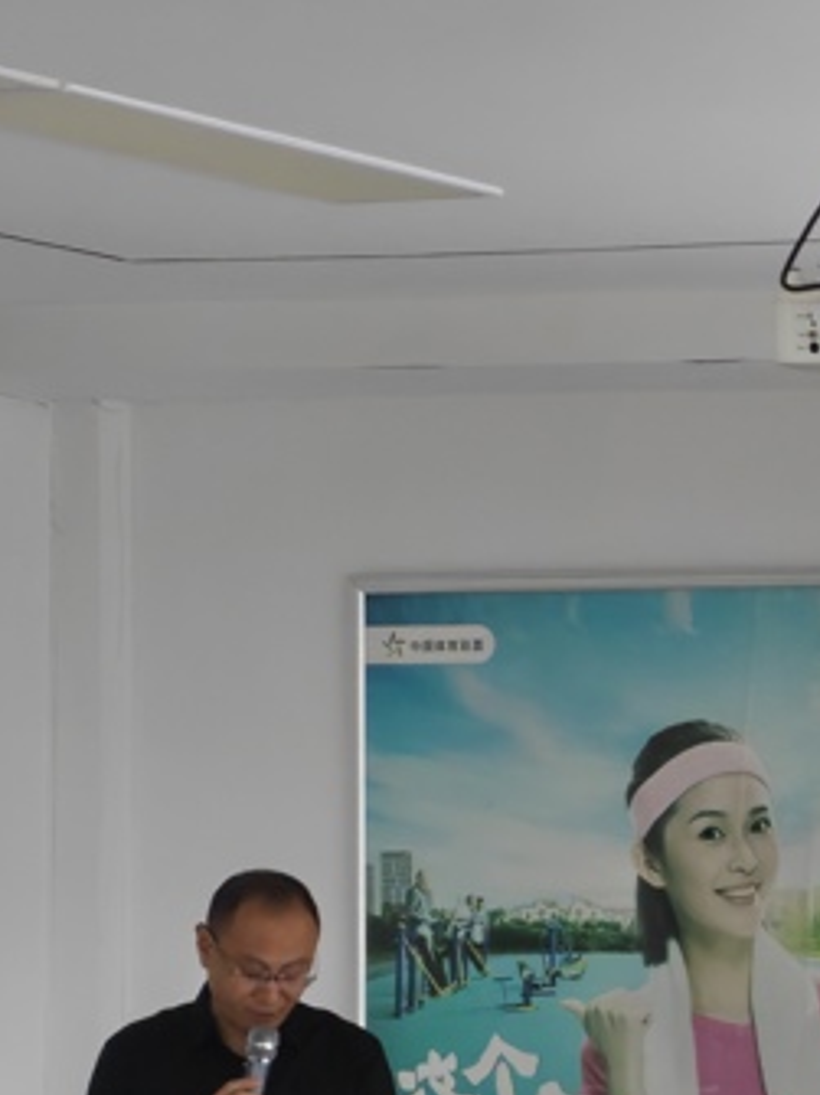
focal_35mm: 198
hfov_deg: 7.3
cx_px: 1349
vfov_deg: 9.9
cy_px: 981
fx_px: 6258
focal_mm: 6.62
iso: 100
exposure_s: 1/60
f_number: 1.67
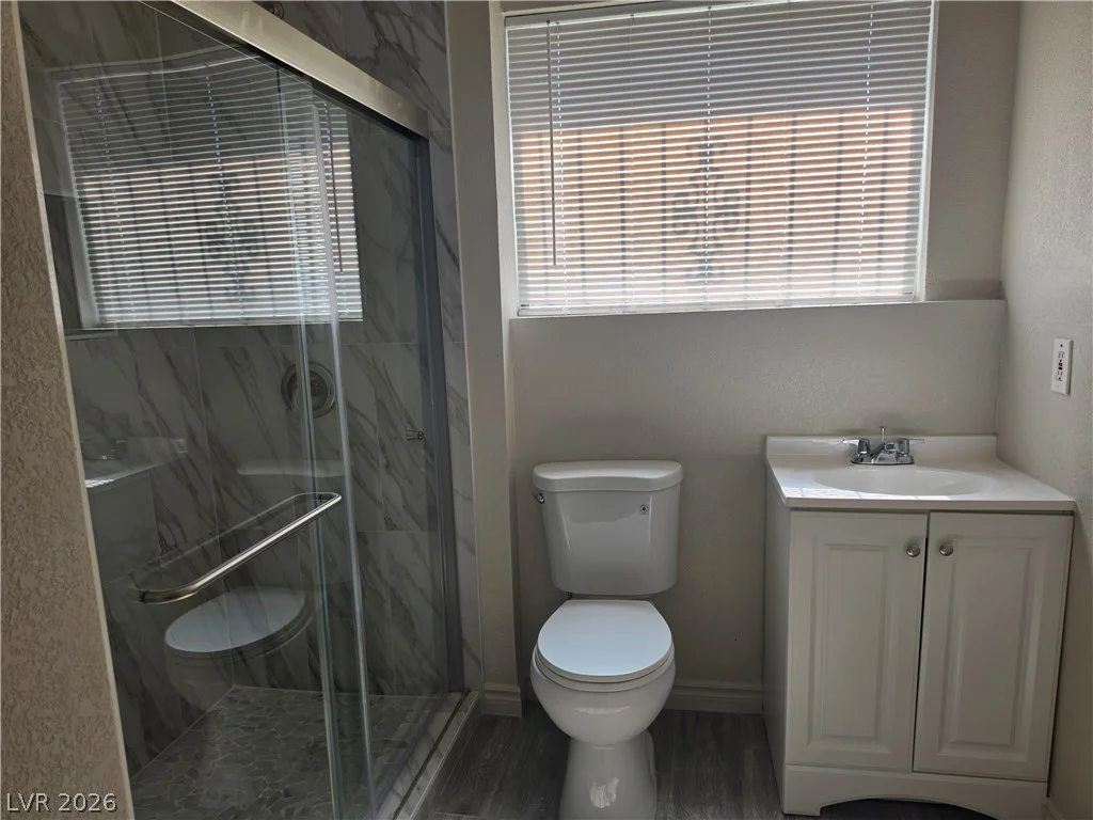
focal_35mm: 23
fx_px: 726
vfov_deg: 58.9
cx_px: 546
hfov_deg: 73.9
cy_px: 410
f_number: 1.4
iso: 10
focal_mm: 6.5
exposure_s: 1/122
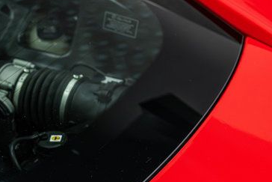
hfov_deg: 19.6
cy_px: 196
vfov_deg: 13.0
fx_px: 786
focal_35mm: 104
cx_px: 140
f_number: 4
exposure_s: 1/80
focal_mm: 37
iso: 1600
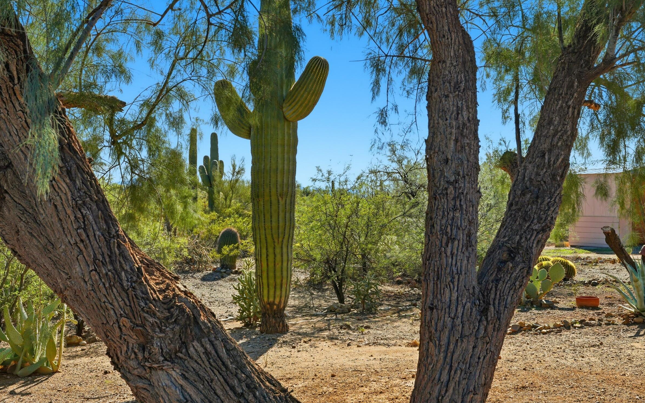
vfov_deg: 32.0
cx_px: 319
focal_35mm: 40
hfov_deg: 49.3
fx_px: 703
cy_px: 190
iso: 100
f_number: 9
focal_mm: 31
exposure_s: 1/2500
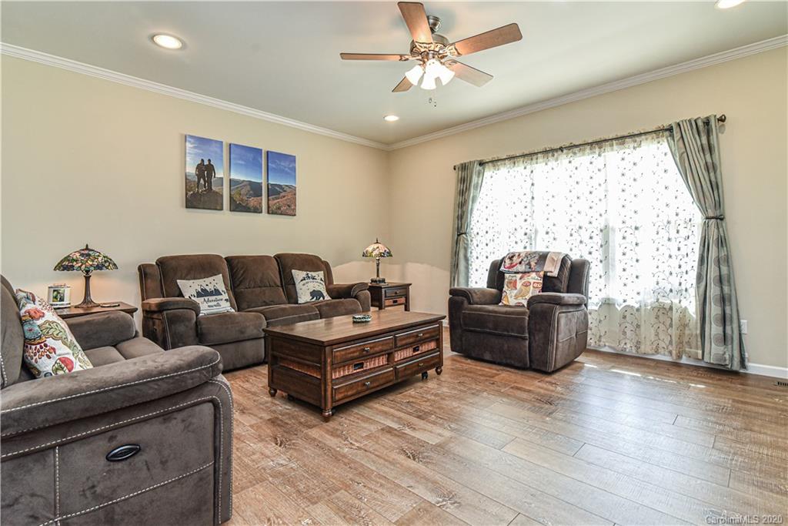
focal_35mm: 18
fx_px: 394
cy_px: 263
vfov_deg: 67.4
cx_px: 394
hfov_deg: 90.0
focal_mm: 18
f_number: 7.1
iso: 1000
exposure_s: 1/100
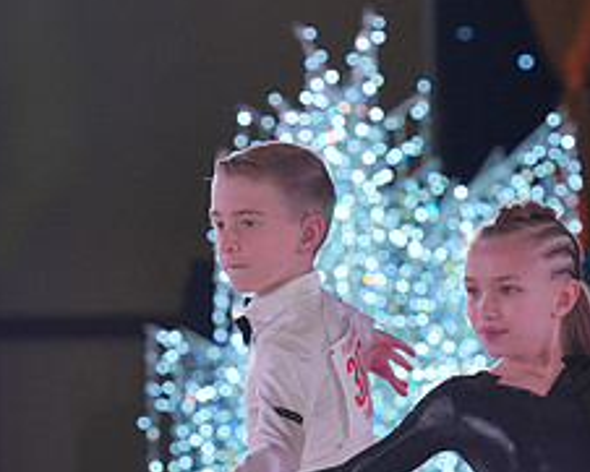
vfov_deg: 4.4
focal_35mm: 347
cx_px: 450
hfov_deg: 5.6
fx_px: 6062
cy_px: 652
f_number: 4
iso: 800
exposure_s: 1/400
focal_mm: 144
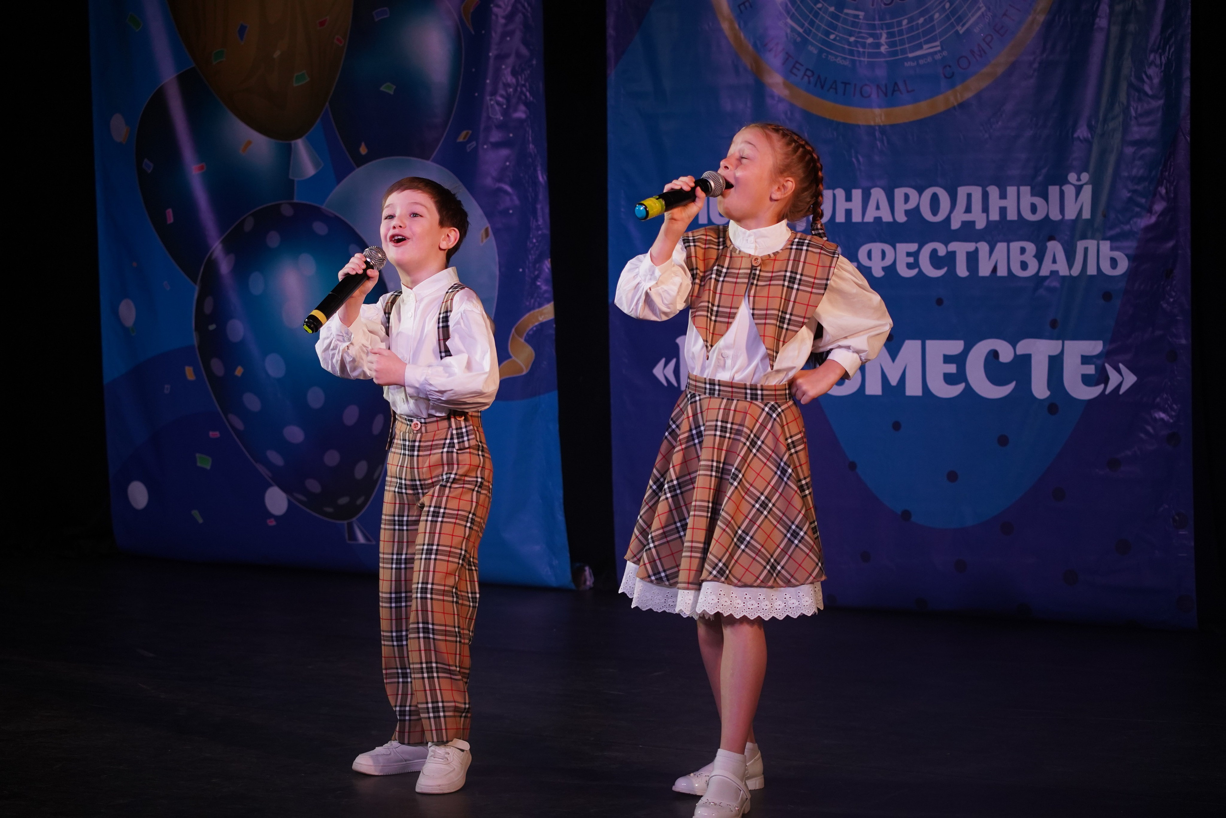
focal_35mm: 70
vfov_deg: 19.5
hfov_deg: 28.8
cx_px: 613
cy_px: 409
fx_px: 2384
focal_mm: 70
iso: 2000
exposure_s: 1/400
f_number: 4.5
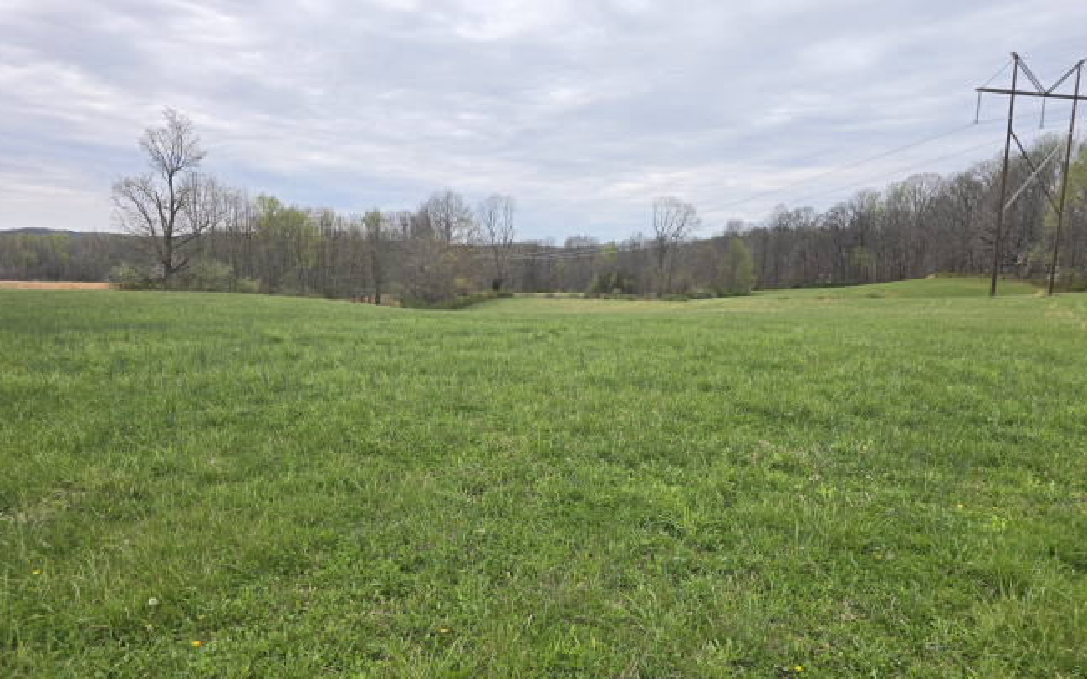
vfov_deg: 49.2
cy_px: 376
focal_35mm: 25
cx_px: 533
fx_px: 740
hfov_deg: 72.5
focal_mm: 6.3
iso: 12
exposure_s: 1/647
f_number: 1.7
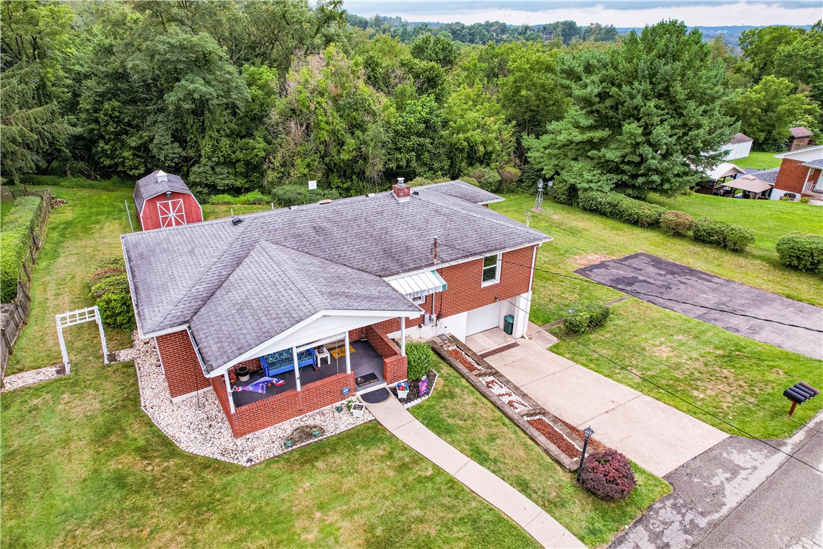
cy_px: 274
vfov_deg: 57.2
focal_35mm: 22
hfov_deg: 78.6
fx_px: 503
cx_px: 412
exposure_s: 1/320
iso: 100
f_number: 2.8
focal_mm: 8.38
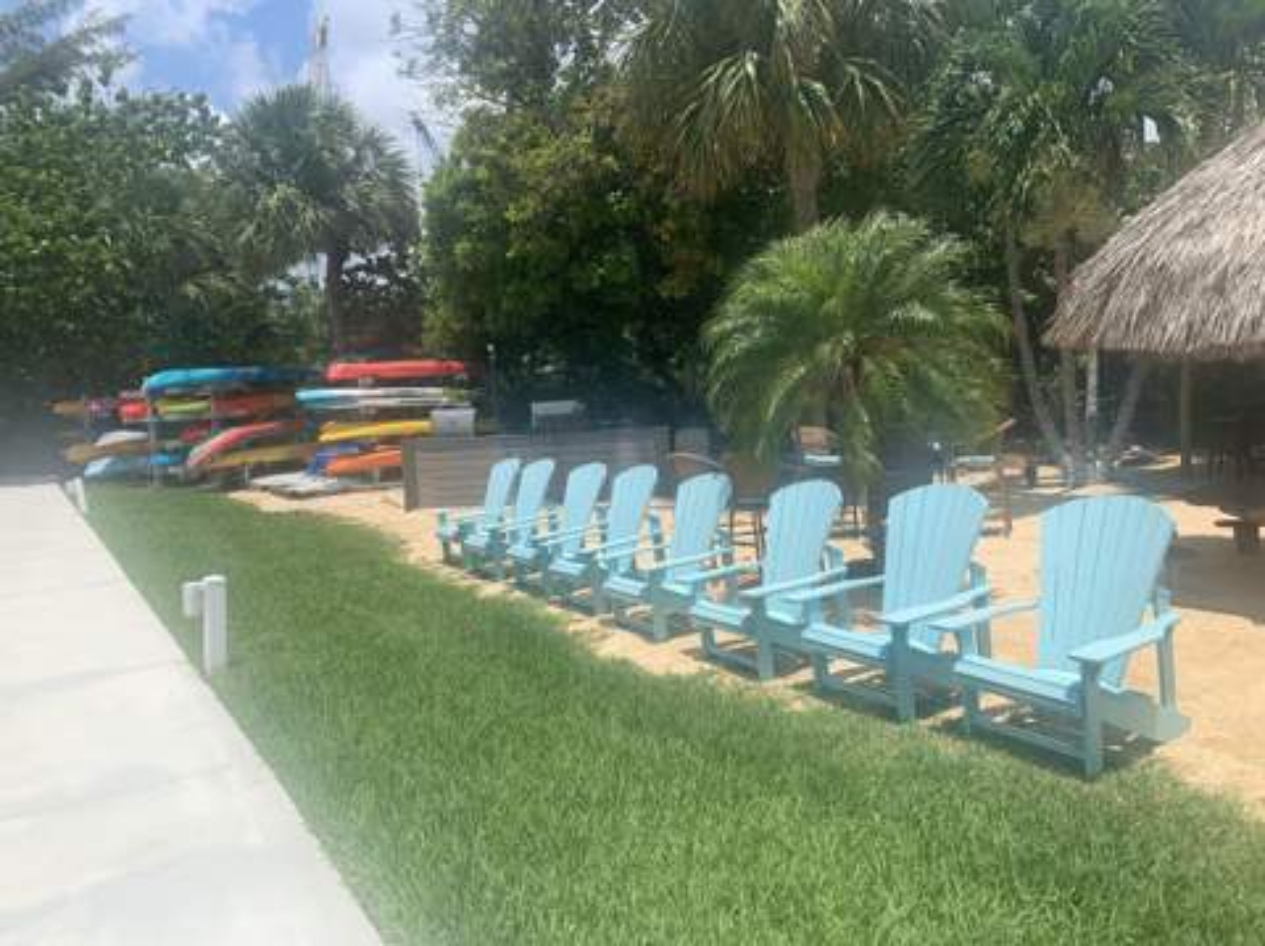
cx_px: 632
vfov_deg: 53.0
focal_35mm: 26
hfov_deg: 67.4
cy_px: 473
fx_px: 949
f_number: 1.8
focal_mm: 4.25
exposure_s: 1/2915
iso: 25
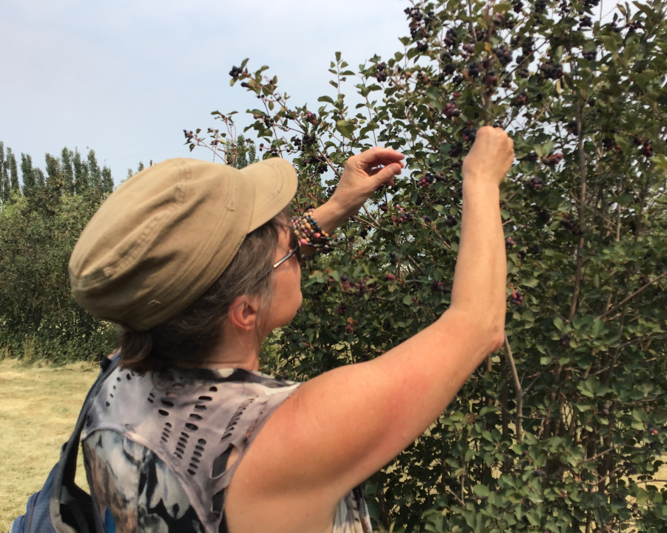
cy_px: 267
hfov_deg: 54.2
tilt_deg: -2.0
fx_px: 651
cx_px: 333
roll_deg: +0.1
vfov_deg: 44.5
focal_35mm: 33
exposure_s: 1/1335
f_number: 2.4
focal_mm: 3.3
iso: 25
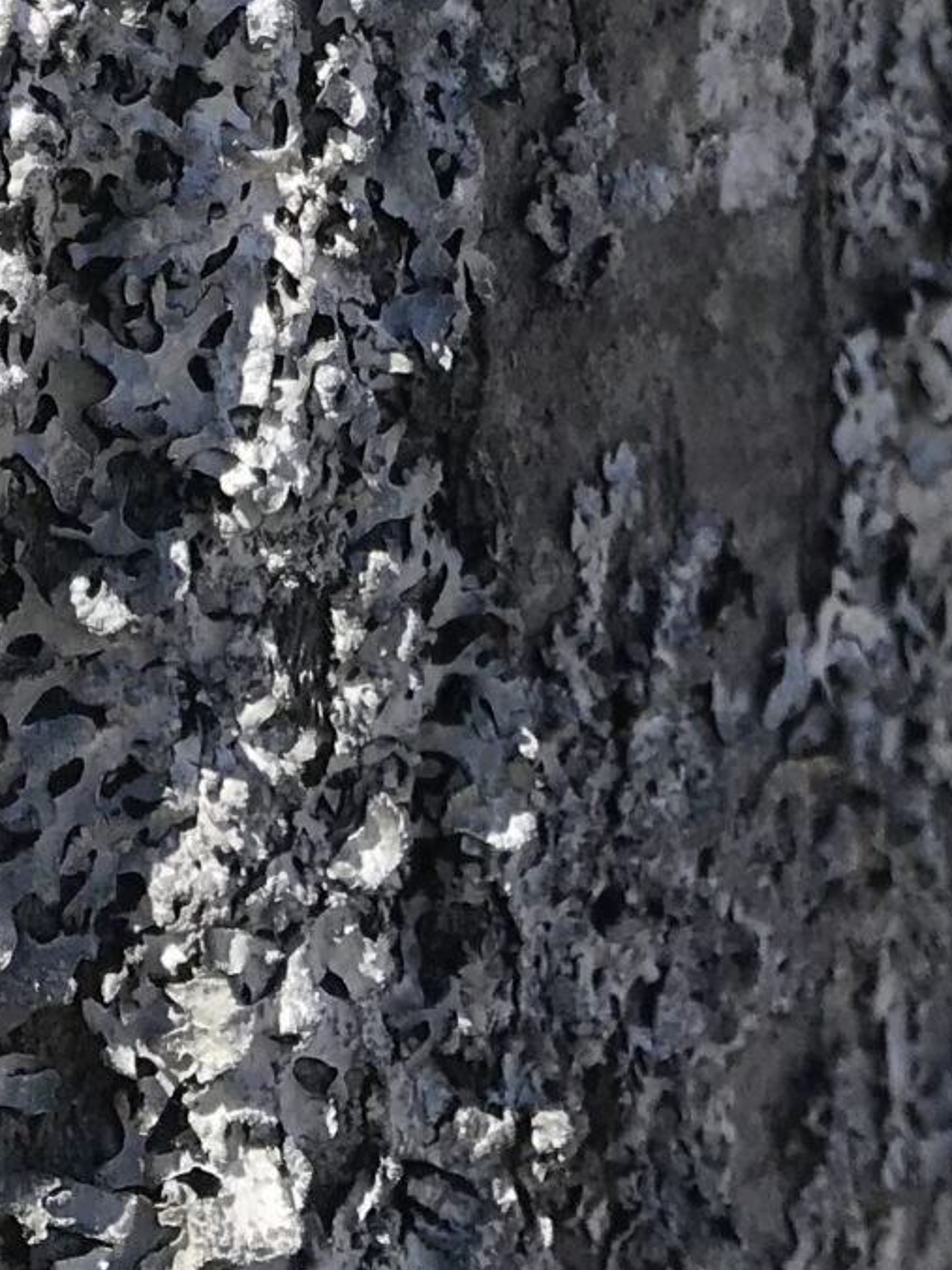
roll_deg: +2.9
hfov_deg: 13.4
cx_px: -359
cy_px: -797
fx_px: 3887
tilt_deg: +7.5
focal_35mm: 106
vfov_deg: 16.4
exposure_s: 1/1996
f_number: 1.8
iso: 20
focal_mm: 3.99
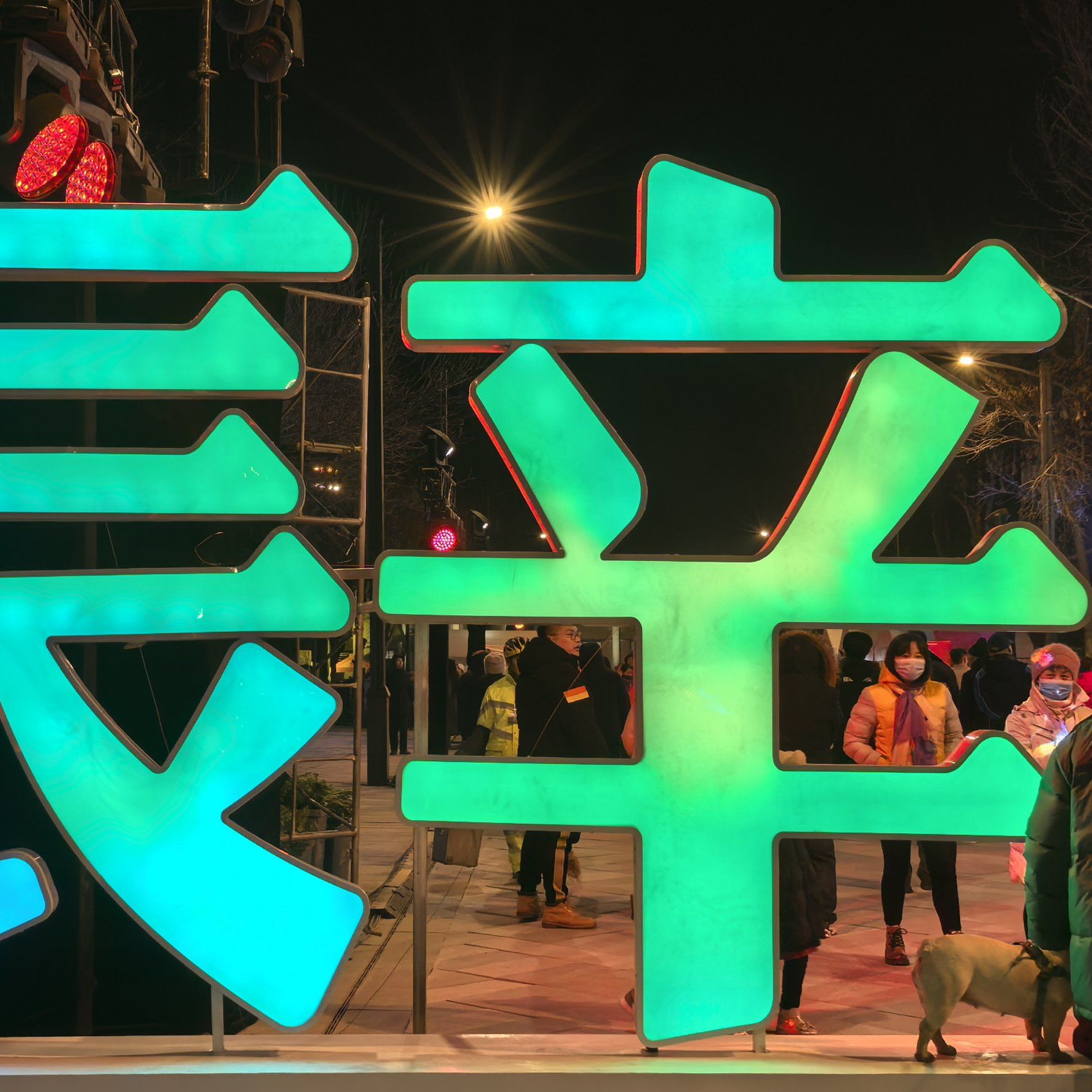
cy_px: 603
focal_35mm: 54
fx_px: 1927
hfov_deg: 31.3
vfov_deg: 31.6
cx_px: 348
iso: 50
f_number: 2
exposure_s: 1/100
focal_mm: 6.35
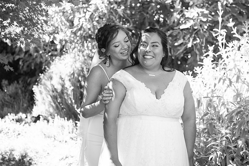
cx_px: 124
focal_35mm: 66
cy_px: 83
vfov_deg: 20.6
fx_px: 457
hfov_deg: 30.5
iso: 640
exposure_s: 1/500
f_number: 4
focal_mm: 66
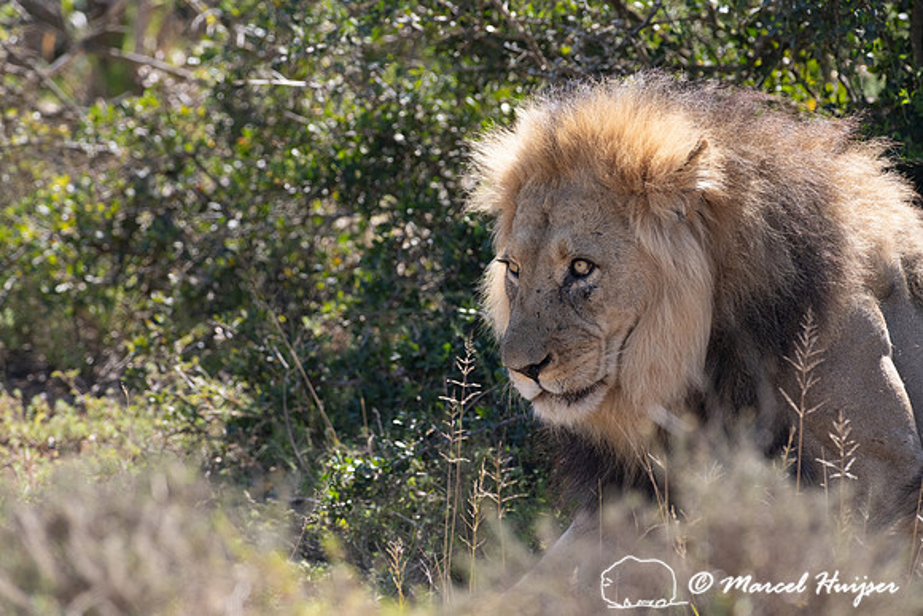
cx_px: 462
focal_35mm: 600
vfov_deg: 2.3
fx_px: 15386
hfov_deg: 3.4
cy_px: 308
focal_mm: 600
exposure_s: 1/800
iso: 800
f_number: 9
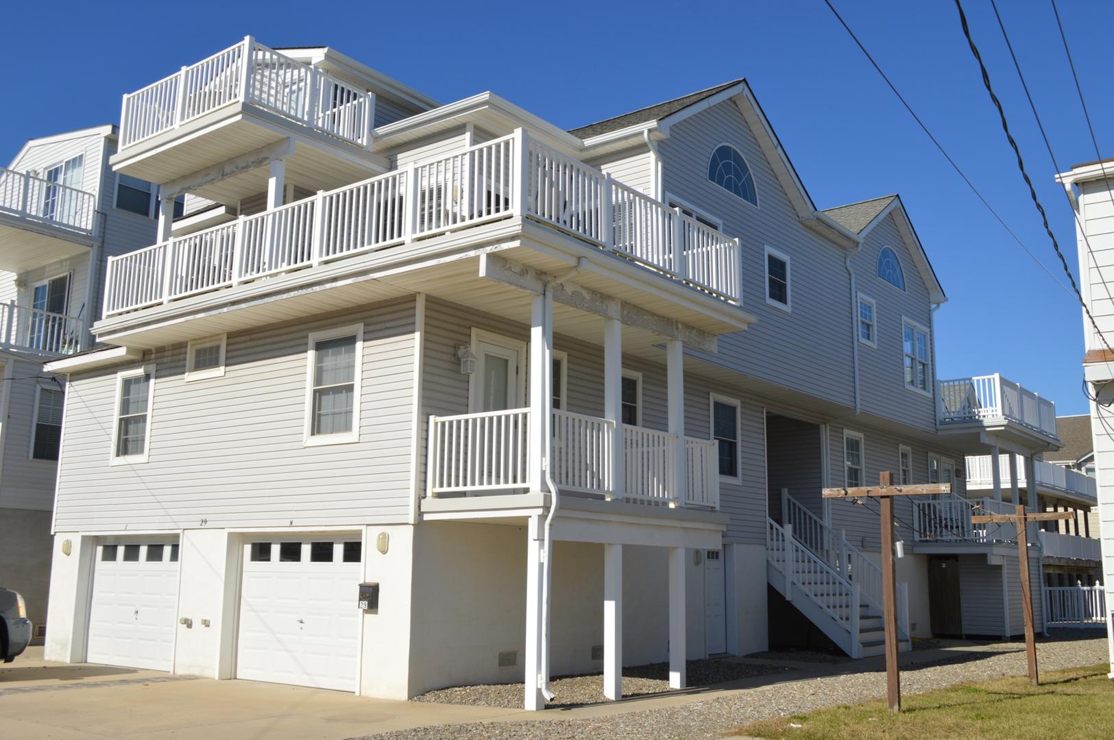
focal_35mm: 36
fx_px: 1113
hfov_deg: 53.2
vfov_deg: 36.8
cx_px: 557
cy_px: 370
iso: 100
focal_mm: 24
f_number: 11
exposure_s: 1/200
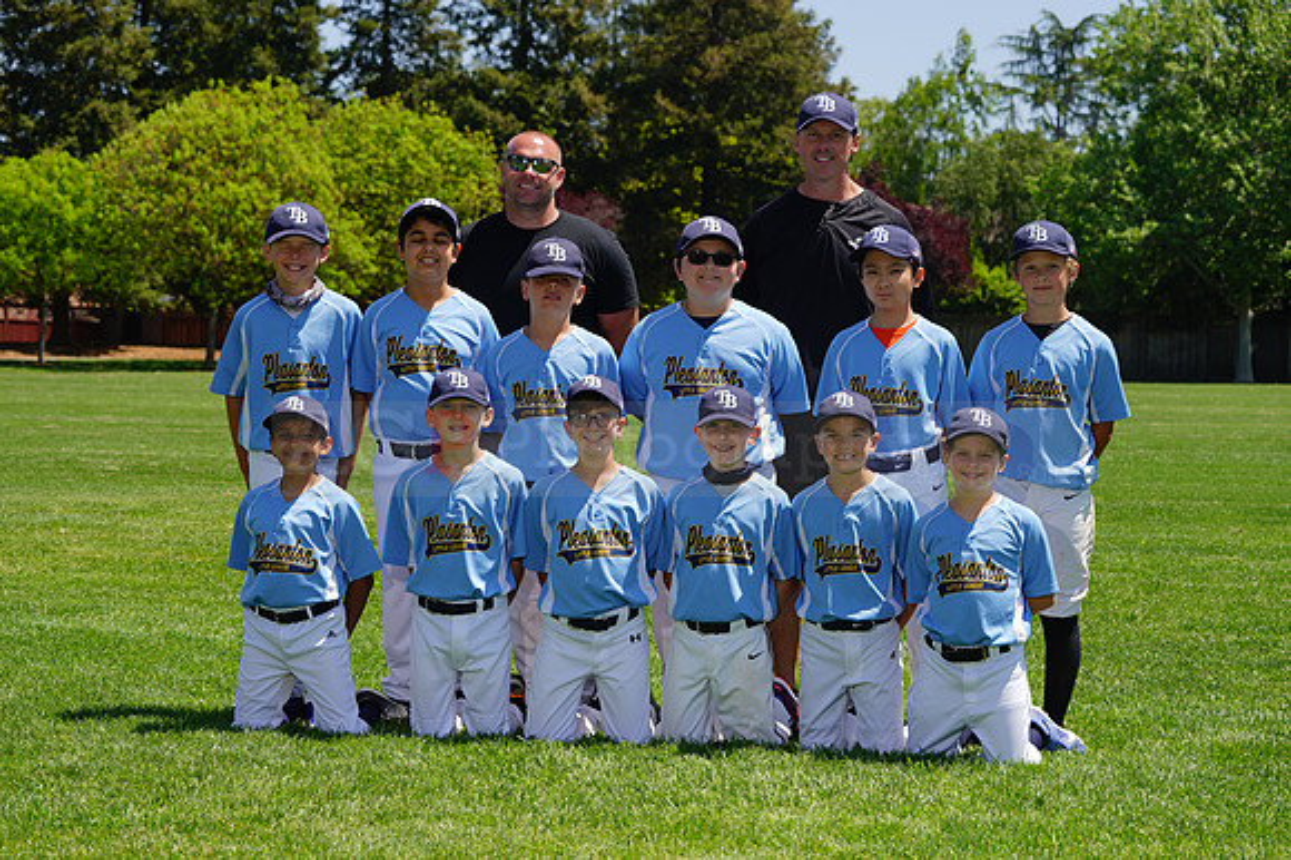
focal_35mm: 100
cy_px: 430
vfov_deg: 13.7
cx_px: 646
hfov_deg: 20.4
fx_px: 3584
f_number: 9
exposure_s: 1/160
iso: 64
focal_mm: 100
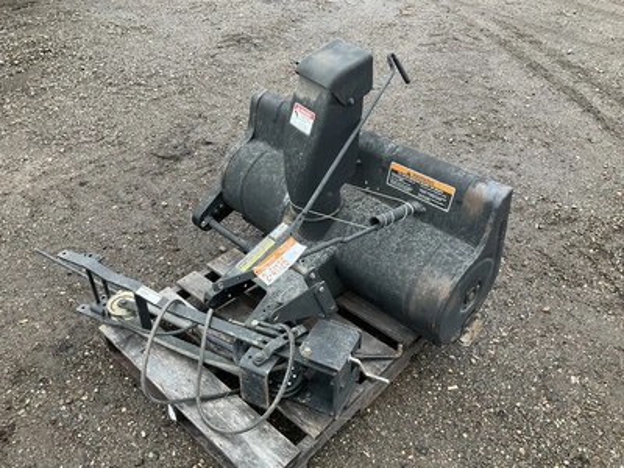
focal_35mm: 29
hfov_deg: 61.7
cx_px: 312
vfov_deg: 48.2
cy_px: 234
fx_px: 523
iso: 25
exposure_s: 1/137
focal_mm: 3
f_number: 1.8
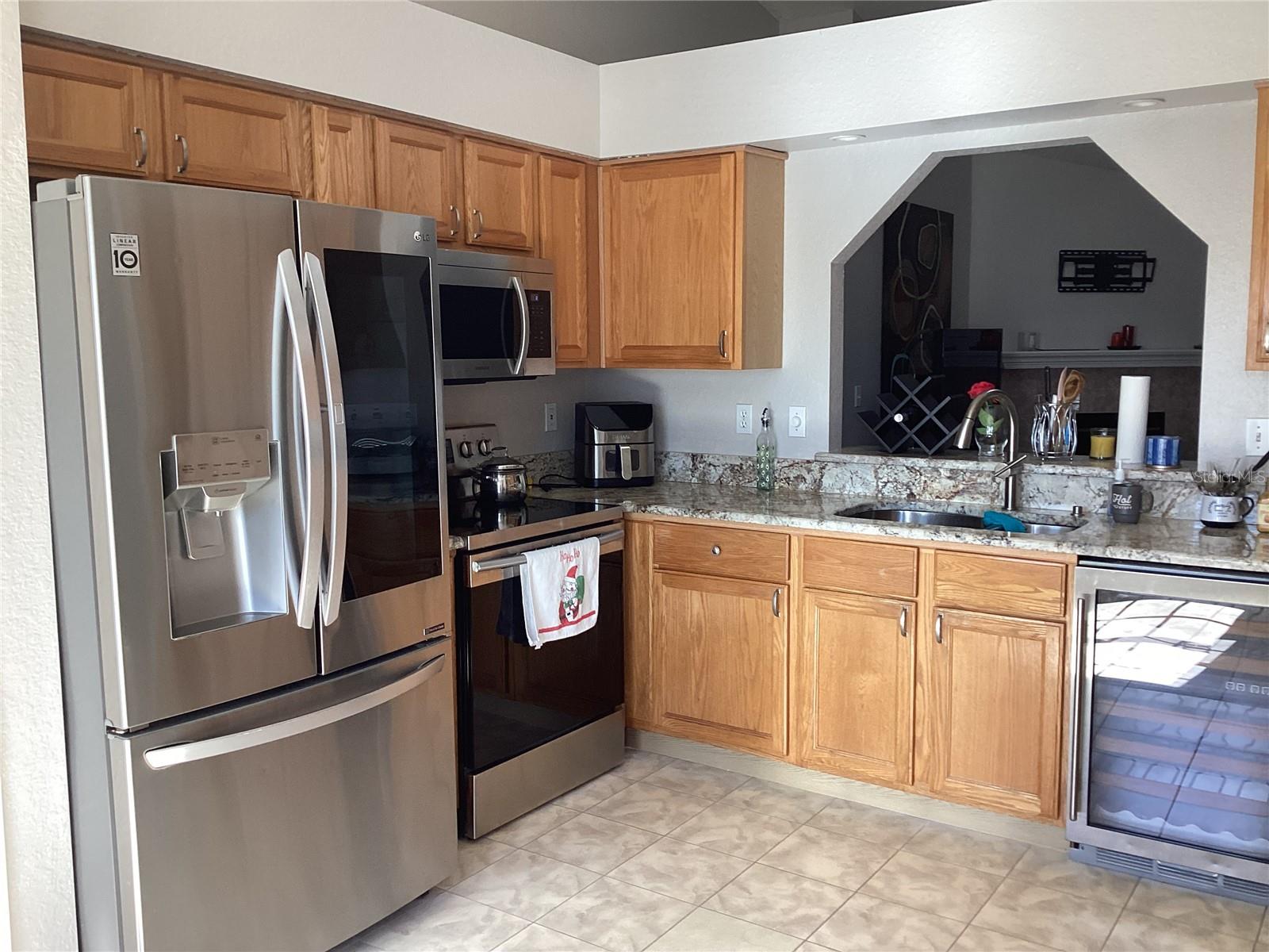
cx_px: 634
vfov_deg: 45.4
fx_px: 1136
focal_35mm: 31
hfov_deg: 58.4
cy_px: 476
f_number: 2.4
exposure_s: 1/60
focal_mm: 3.3
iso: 80
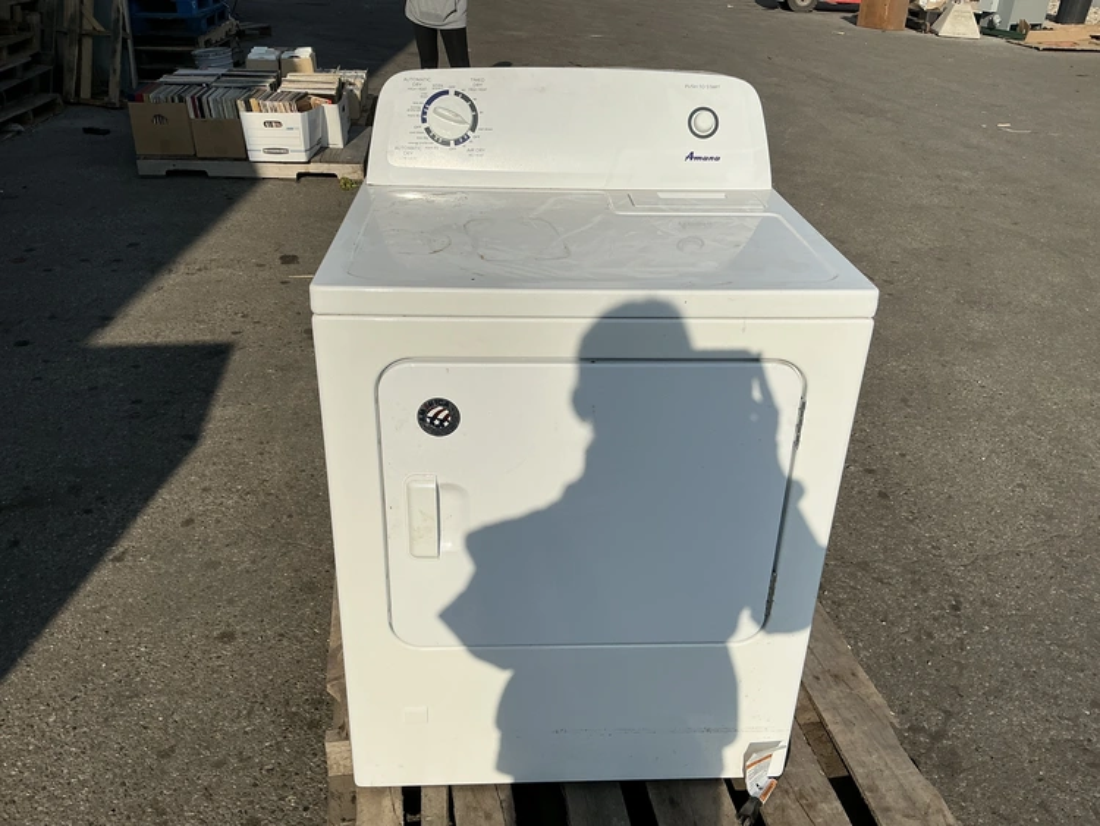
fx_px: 890
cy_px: 413
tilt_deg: -27.8
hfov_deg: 63.4
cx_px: 550
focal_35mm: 28
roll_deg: -3.9
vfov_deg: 49.8
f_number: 1.8
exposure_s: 1/5814
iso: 25
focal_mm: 3
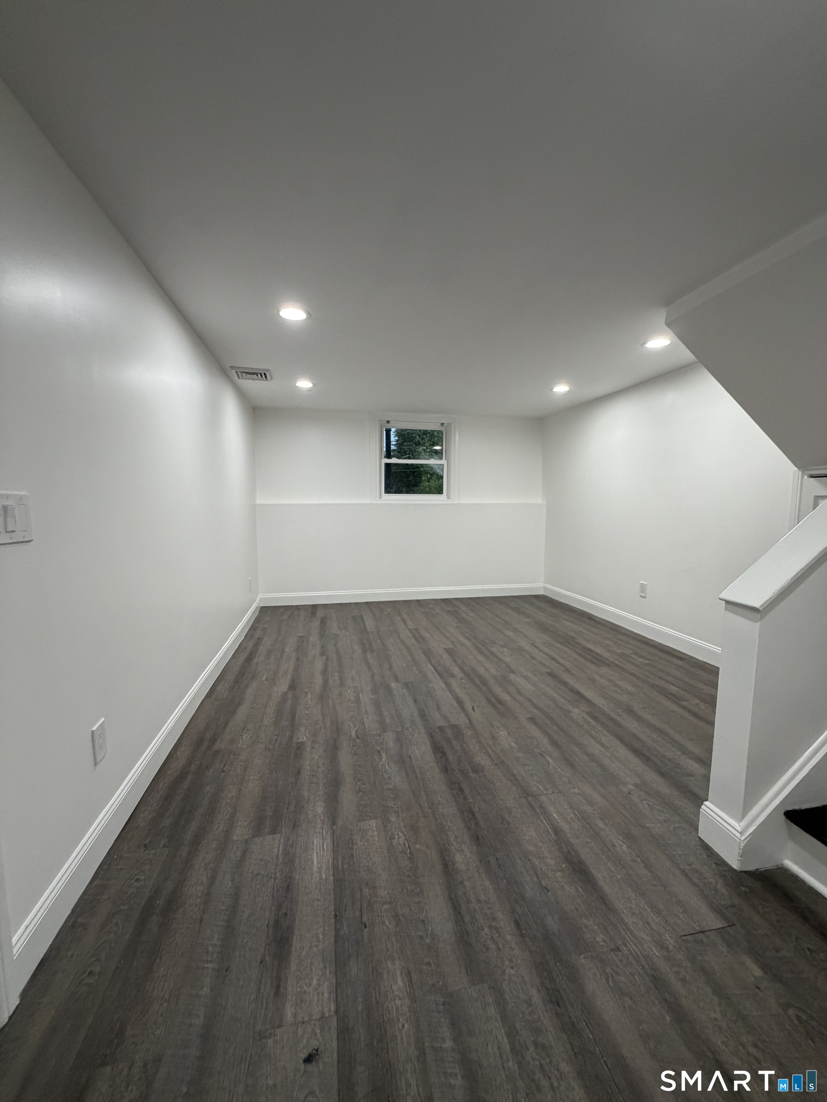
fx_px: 446
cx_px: 414
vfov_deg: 102.1
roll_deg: -0.4
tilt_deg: -5.1
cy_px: 551
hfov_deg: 85.7
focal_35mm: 14
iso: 320
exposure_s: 1/120
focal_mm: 2.22
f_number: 2.2
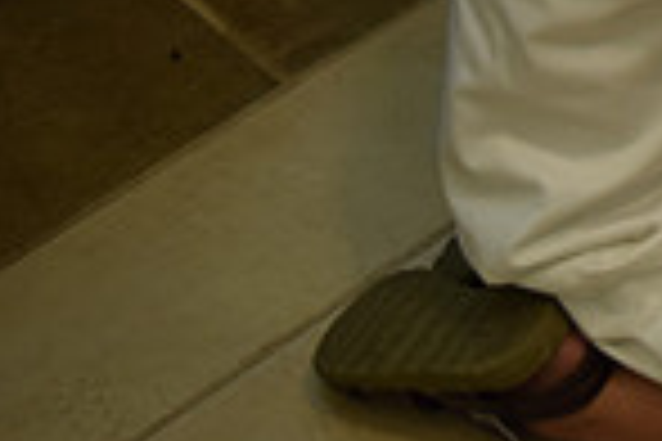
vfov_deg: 7.7
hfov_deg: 11.0
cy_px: -407
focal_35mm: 172
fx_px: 3162
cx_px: 1292
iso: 500
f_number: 4.2
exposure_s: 1/60
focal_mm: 29
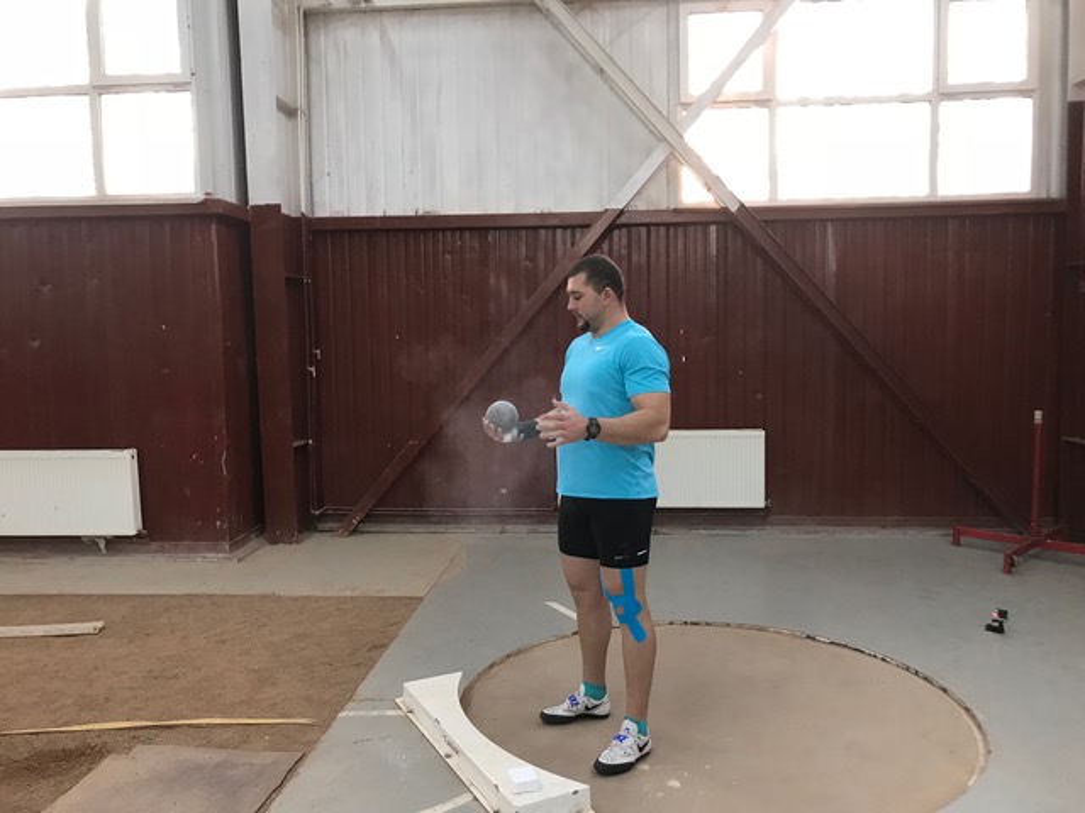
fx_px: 878
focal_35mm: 28
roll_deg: -0.5
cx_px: 542
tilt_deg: -4.1
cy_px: 406
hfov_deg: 63.4
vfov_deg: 49.7
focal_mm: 3.99
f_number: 1.8
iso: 64
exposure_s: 1/17
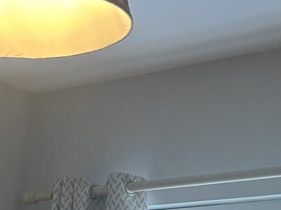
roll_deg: -1.7
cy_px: 462
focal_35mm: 121
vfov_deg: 10.8
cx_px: -75
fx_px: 981
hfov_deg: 15.6
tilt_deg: -5.2
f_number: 1.6
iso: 160
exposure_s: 1/60
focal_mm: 5.96
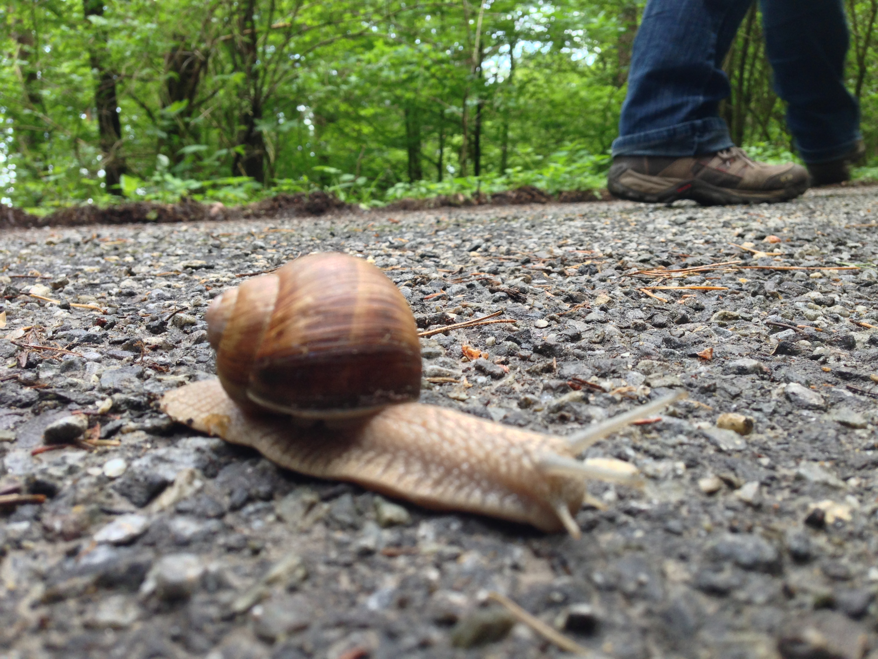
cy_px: 330
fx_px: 837
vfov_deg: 42.9
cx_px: 439
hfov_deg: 55.4
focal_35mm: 33
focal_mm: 4.13
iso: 64
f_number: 2.4
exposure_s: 1/60
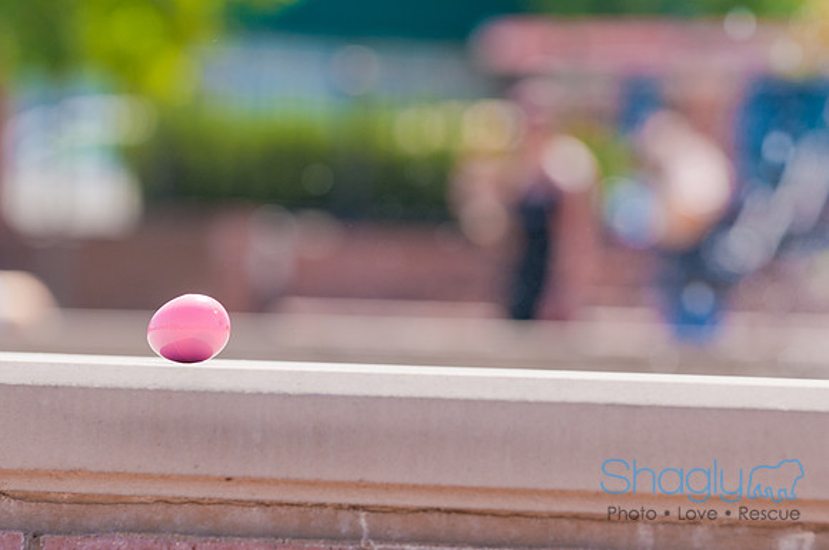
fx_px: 4657
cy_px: 275
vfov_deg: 6.8
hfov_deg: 10.2
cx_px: 414
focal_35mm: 202
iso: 200
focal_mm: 135
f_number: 5
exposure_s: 1/640
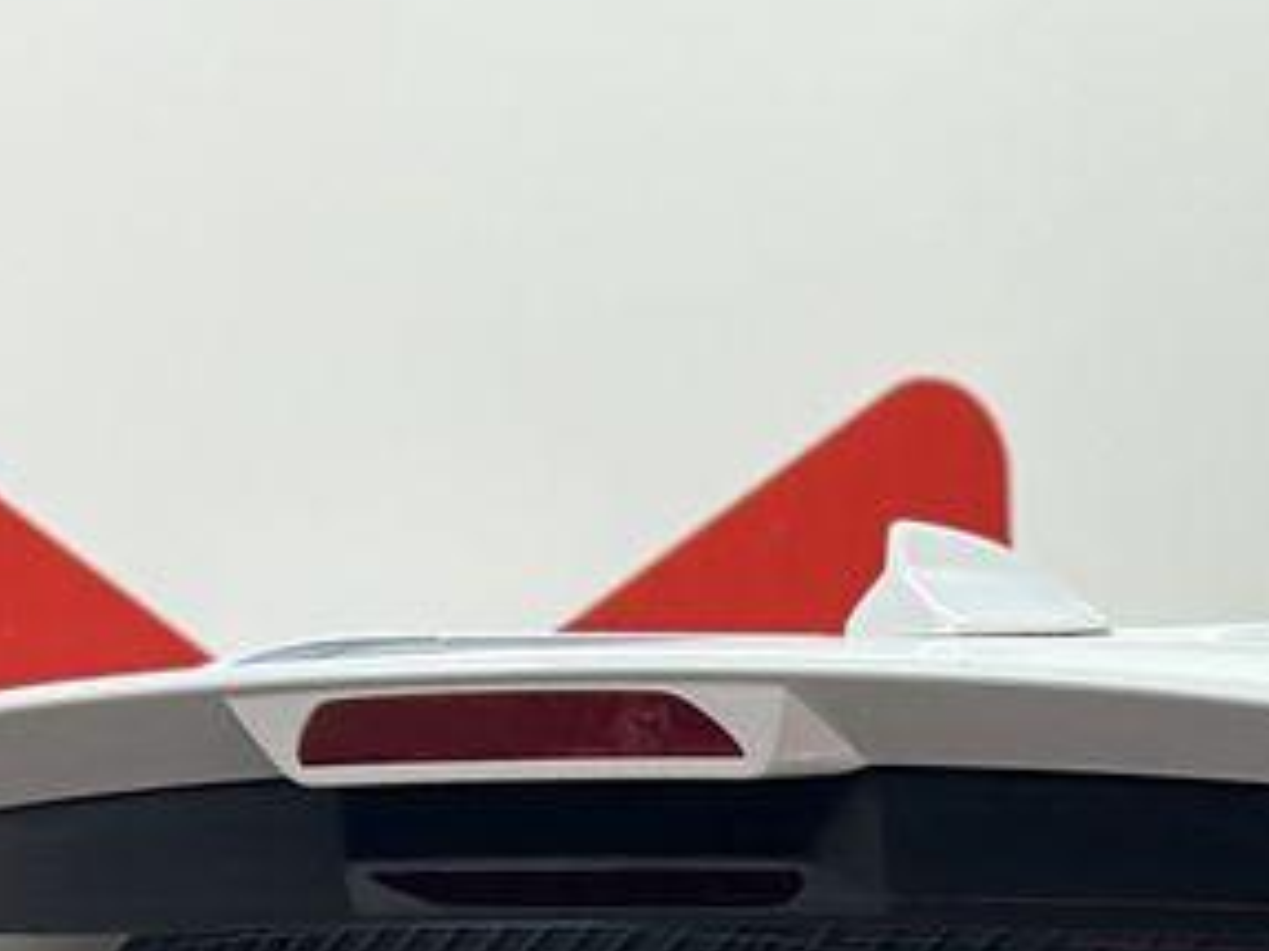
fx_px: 8831
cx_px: 1795
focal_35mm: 241
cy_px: 2318
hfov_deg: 8.1
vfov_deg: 5.9
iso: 64
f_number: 1.78
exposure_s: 1/100
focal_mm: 6.86
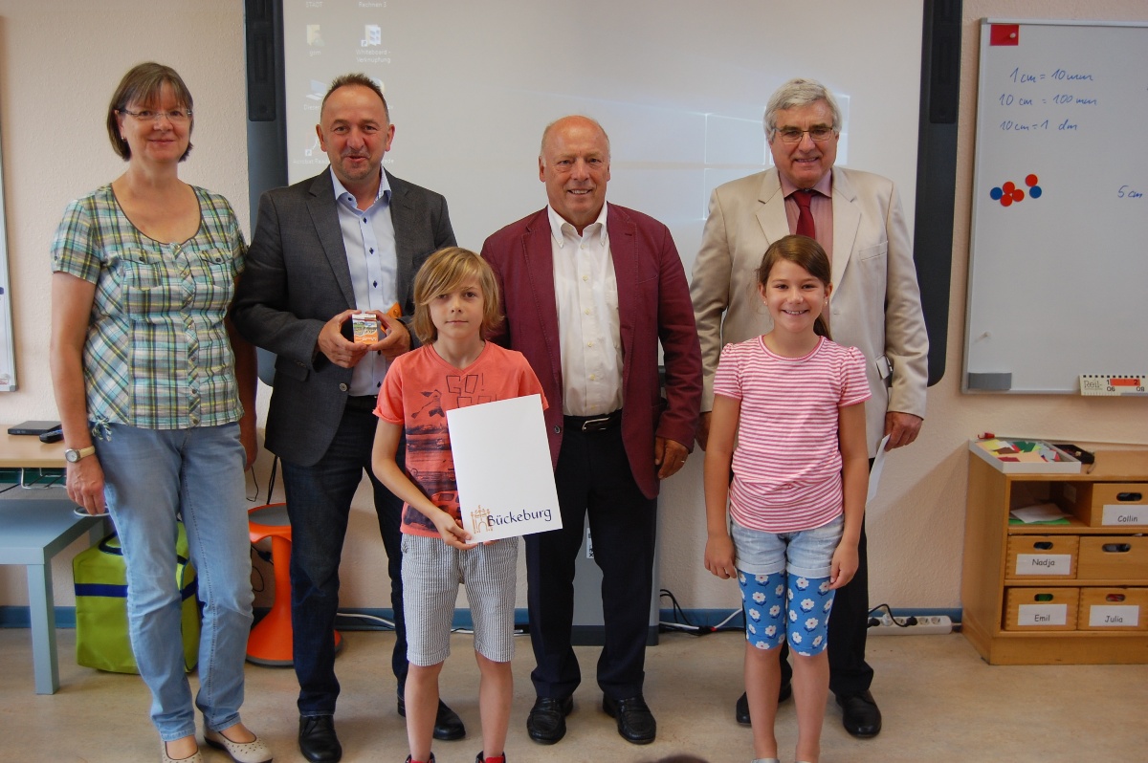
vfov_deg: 34.2
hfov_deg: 49.6
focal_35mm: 39
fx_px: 1243
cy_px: 382
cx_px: 574
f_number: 4
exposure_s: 1/60
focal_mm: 26
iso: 400
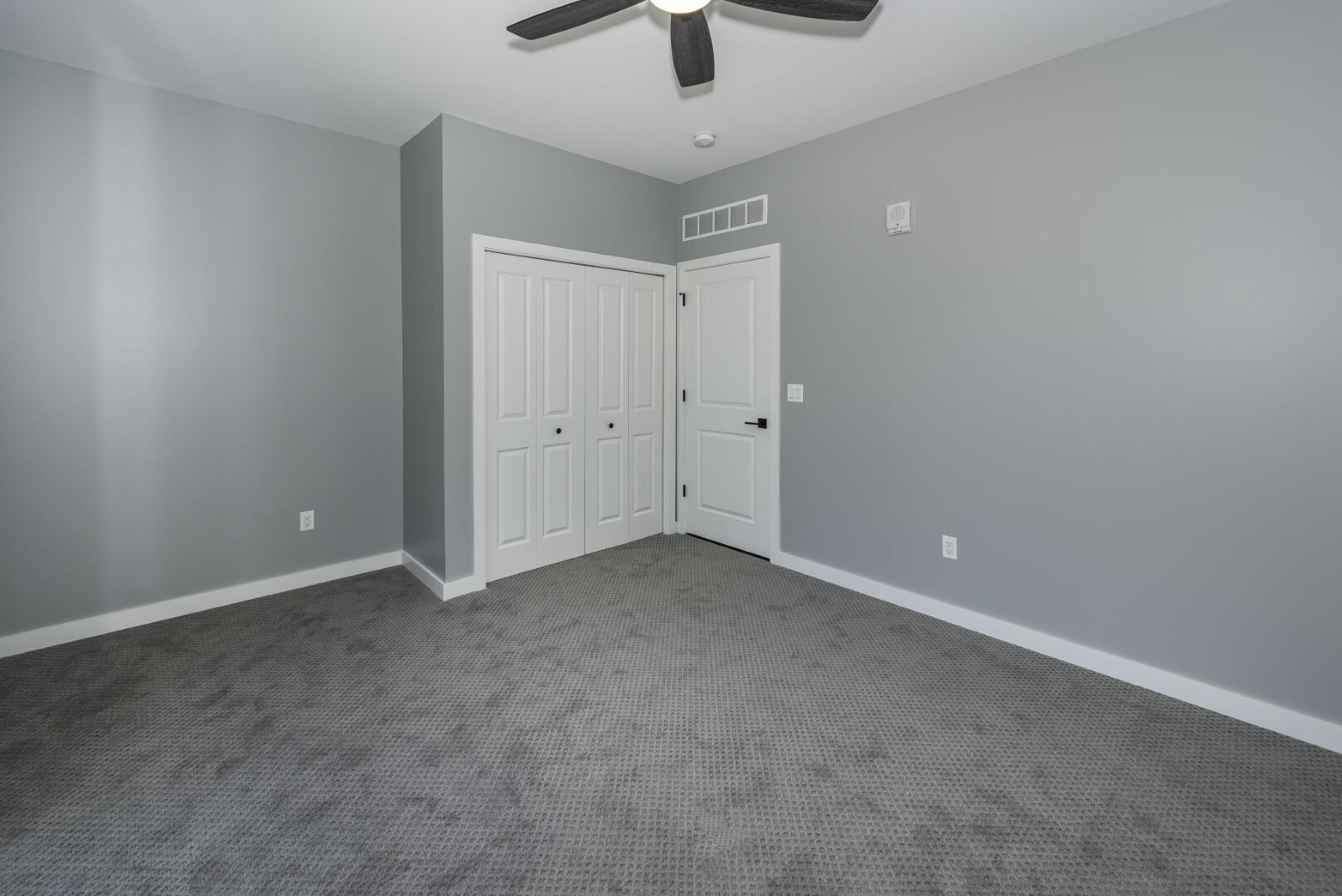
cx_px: 671
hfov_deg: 104.2
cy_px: 448
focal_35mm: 14
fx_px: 522
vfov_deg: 81.3
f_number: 5.6
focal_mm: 14
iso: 100
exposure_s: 1/60
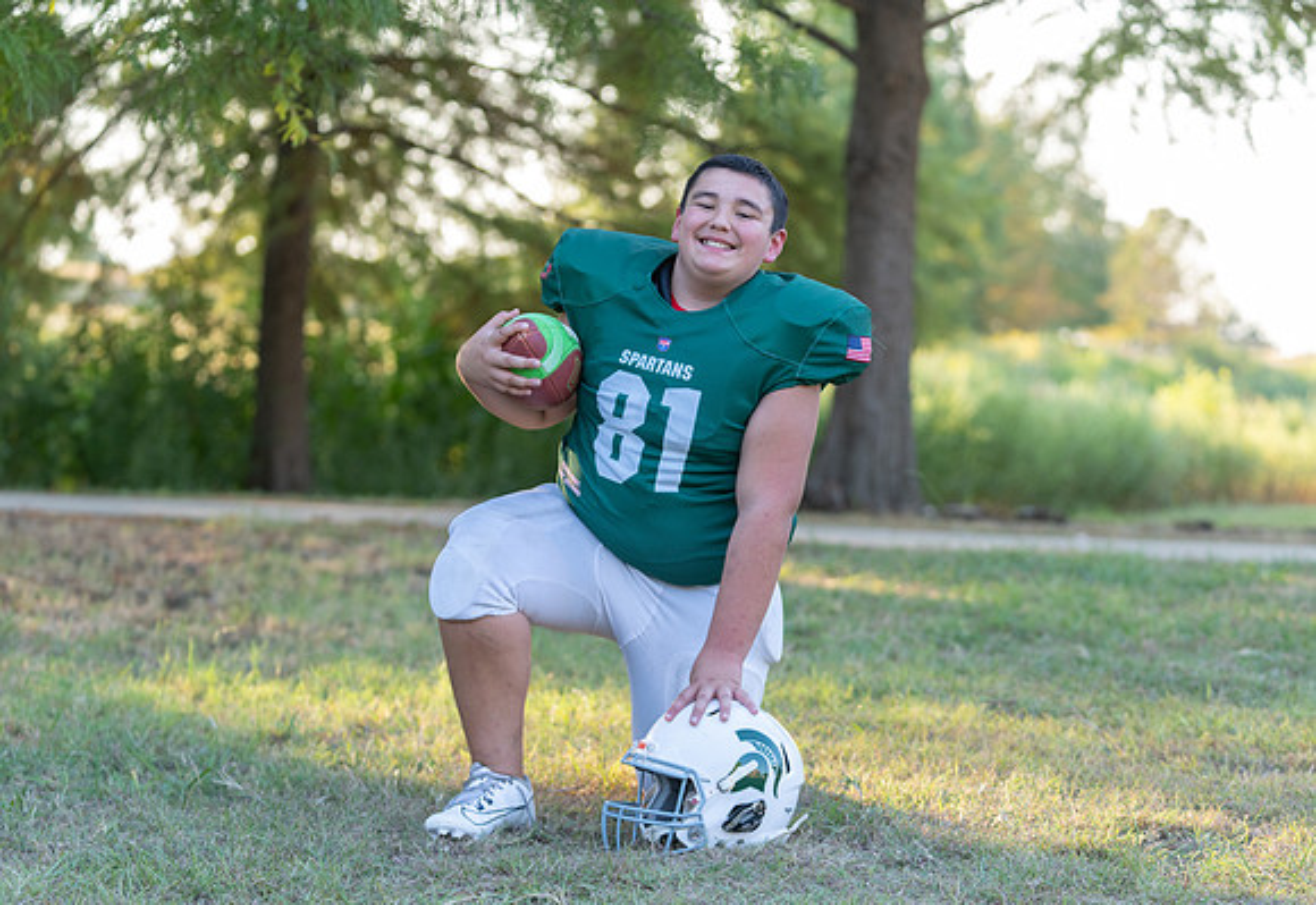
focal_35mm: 90
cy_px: 482
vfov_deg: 15.5
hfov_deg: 22.3
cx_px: 689
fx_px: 3333
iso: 250
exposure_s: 1/320
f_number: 2.8
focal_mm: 83
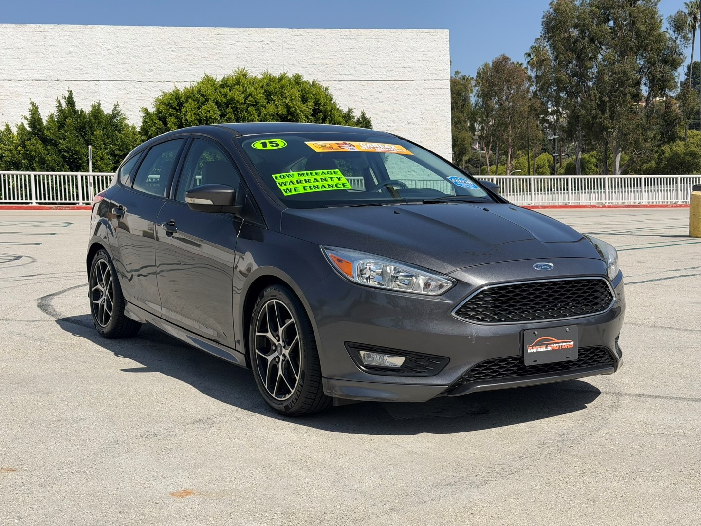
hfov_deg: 39.7
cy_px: 263
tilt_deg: -5.2
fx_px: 972
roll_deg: +2.3
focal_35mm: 48
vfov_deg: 30.3
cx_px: 350
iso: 64
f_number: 1.78
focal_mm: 6.76
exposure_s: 1/6024
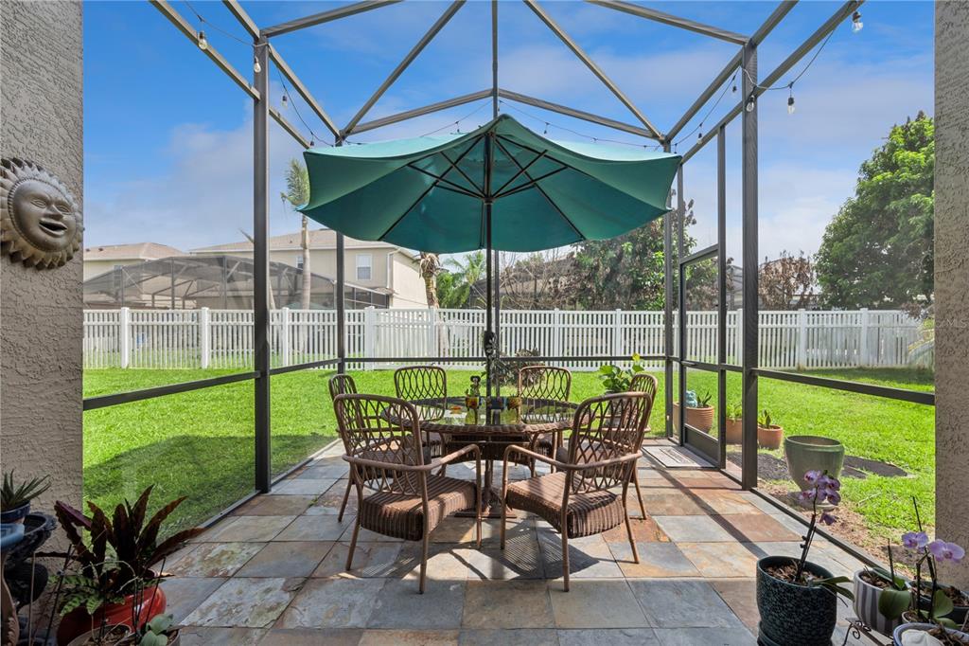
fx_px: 431
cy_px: 323
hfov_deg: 96.8
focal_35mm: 16
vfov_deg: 73.7
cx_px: 484
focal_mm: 16
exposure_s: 1/15
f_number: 20
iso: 125
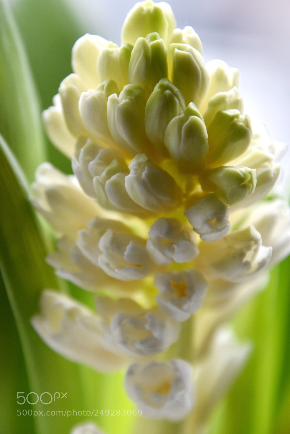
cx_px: 145
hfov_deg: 2.3
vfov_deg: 3.4
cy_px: 217
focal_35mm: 600
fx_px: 7248
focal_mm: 400
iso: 800
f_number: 6.3
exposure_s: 1/200
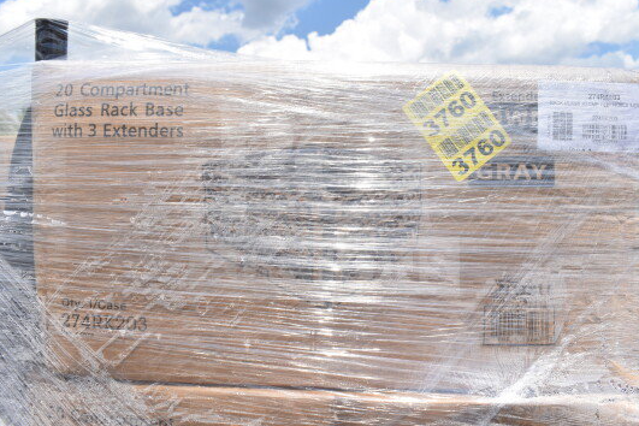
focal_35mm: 31
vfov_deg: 42.3
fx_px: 550
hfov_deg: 60.3
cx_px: 324
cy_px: 199
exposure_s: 1/400
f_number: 8
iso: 200
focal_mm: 18
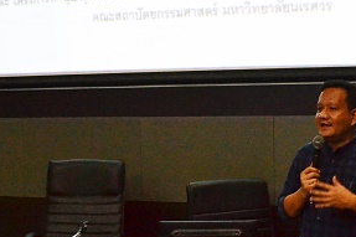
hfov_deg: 21.8
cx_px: 295
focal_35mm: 92
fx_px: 909
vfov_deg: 14.8
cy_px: 169
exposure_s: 1/50
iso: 1600
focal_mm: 22
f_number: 4
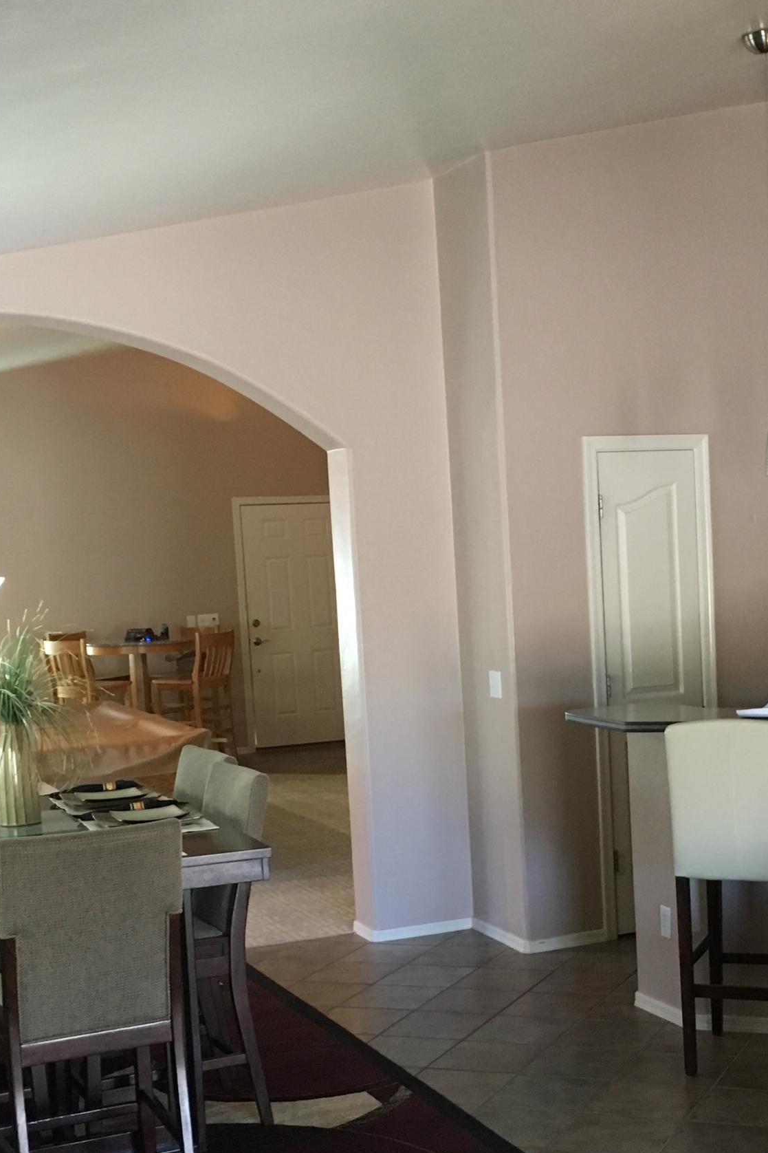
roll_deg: +2.7
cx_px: 582
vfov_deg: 36.6
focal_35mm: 54
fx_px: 1728
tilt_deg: -6.3
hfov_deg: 24.8
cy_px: 735
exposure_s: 1/30
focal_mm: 4.15
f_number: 2.2
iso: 160
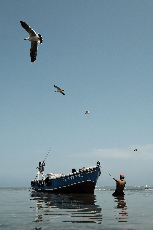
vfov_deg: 54.4
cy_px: 115
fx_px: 223
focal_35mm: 35
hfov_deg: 37.9
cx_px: 76
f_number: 5.6
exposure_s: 1/2900
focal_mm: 23
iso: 500
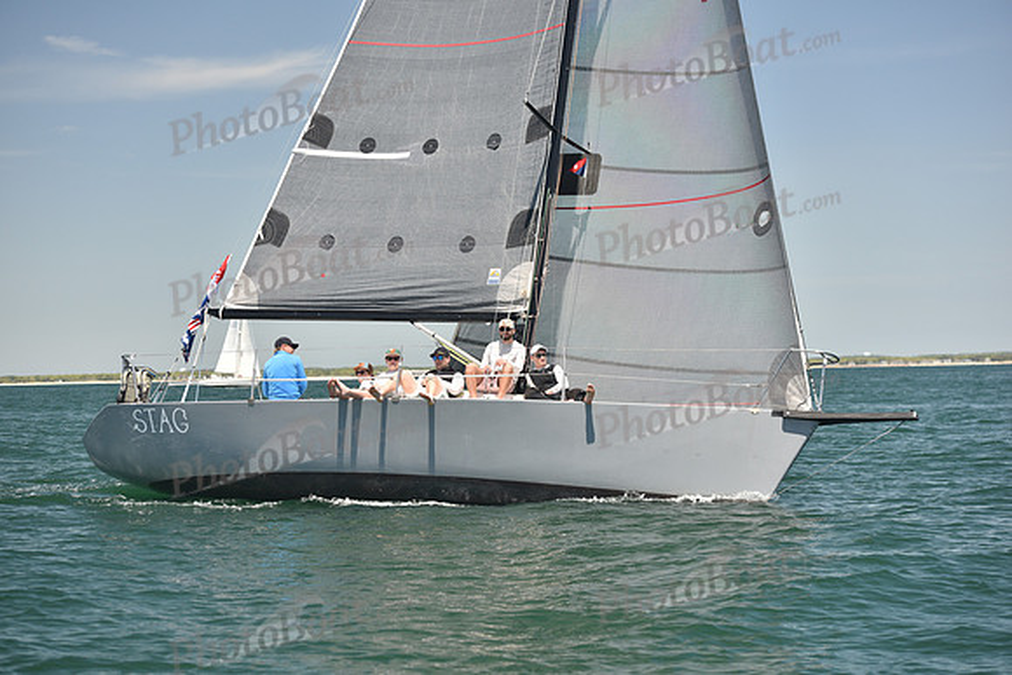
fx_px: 2587
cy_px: 338
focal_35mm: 92
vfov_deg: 14.9
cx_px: 506
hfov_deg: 22.1
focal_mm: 92
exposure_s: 1/800
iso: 250
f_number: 4
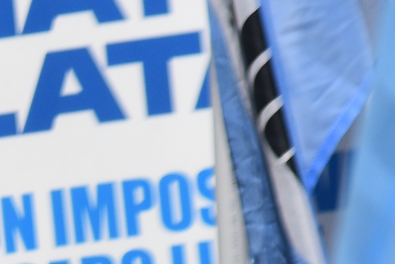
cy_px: 611
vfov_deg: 1.6
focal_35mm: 863
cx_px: -372
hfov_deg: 2.4
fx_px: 9473
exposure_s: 1/2000
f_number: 4
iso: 64
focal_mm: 120
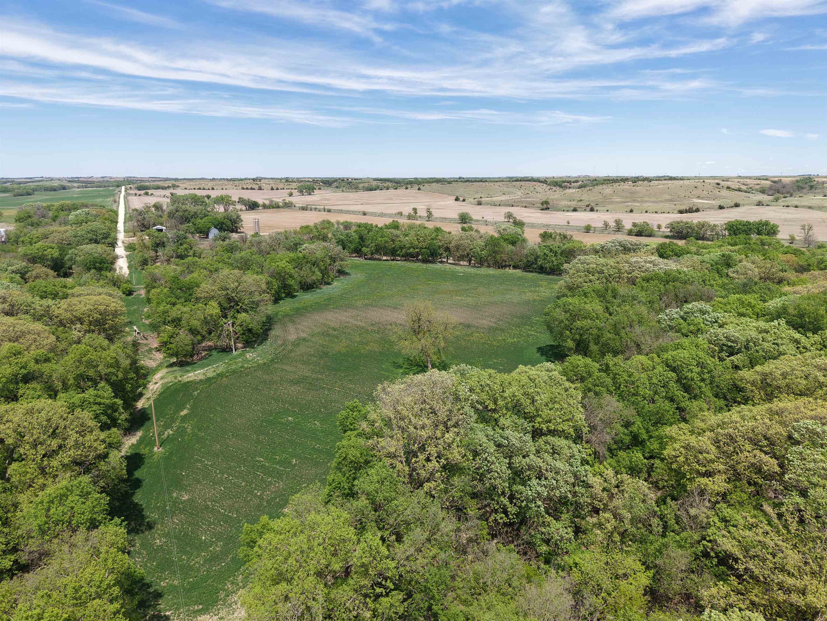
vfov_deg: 56.8
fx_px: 573
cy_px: 310
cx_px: 414
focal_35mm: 24
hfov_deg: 71.6
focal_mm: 8.67
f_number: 1.8
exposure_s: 1/3000
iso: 140
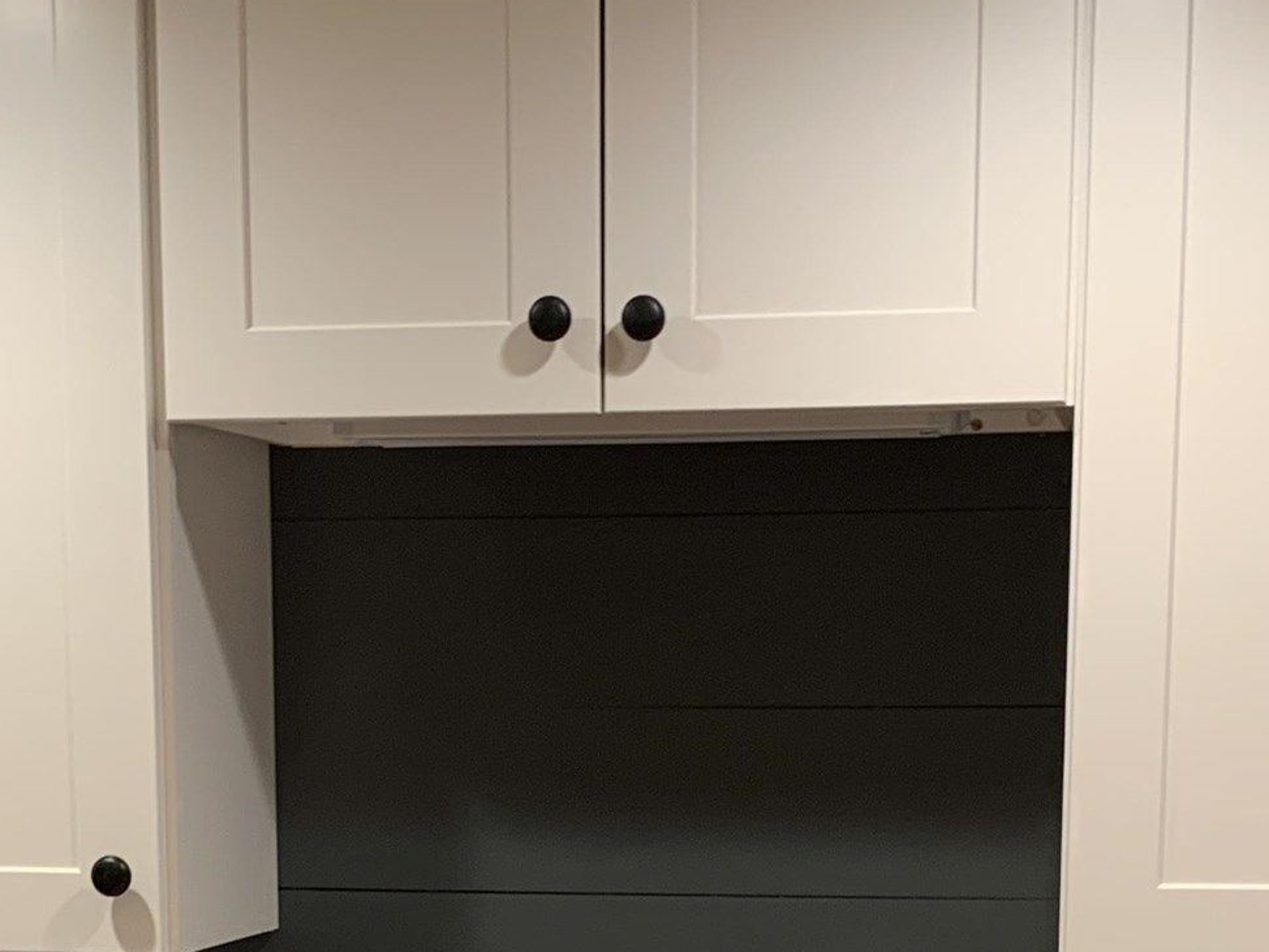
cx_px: 543
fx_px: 3007
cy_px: 1172
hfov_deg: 23.8
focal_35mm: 82
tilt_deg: -8.5
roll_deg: -1.0
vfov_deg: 17.1
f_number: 1.8
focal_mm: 4.25
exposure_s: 1/60
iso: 80
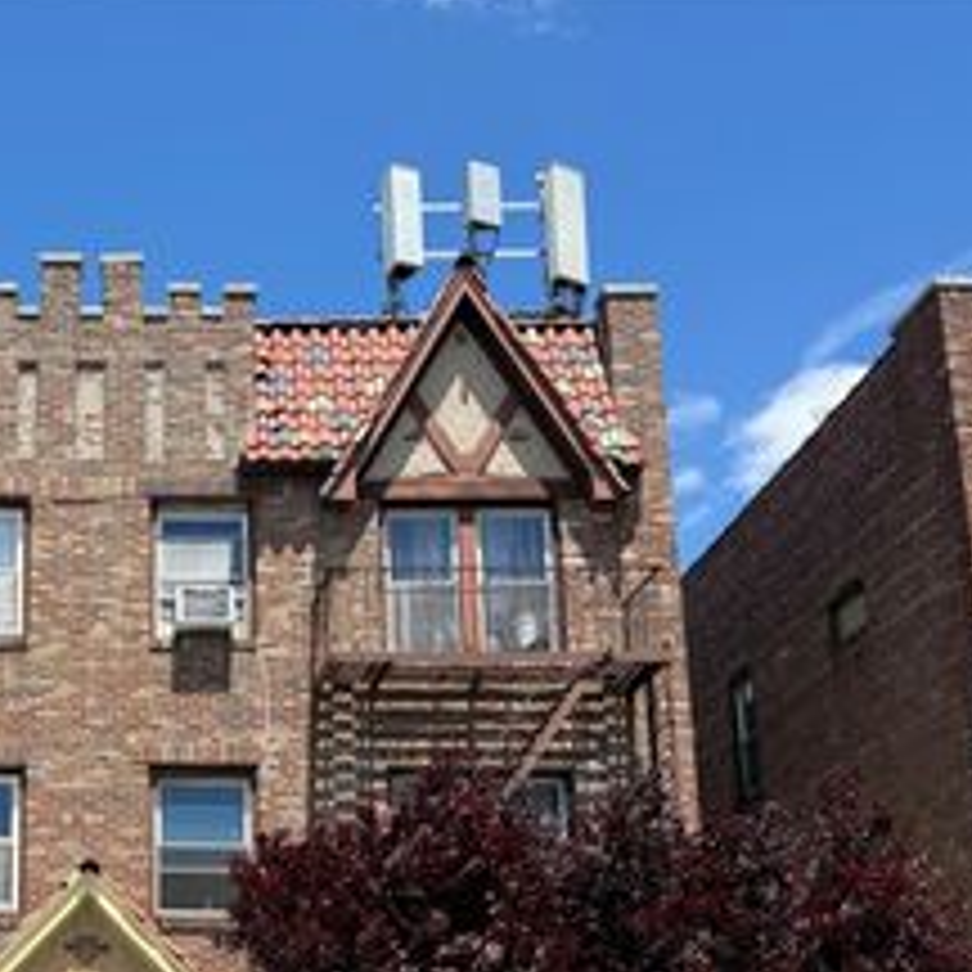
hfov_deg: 32.4
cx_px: 40
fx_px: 1557
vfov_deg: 33.4
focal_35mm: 49
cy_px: 817
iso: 80
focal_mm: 6.76
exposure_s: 1/3021
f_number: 1.78
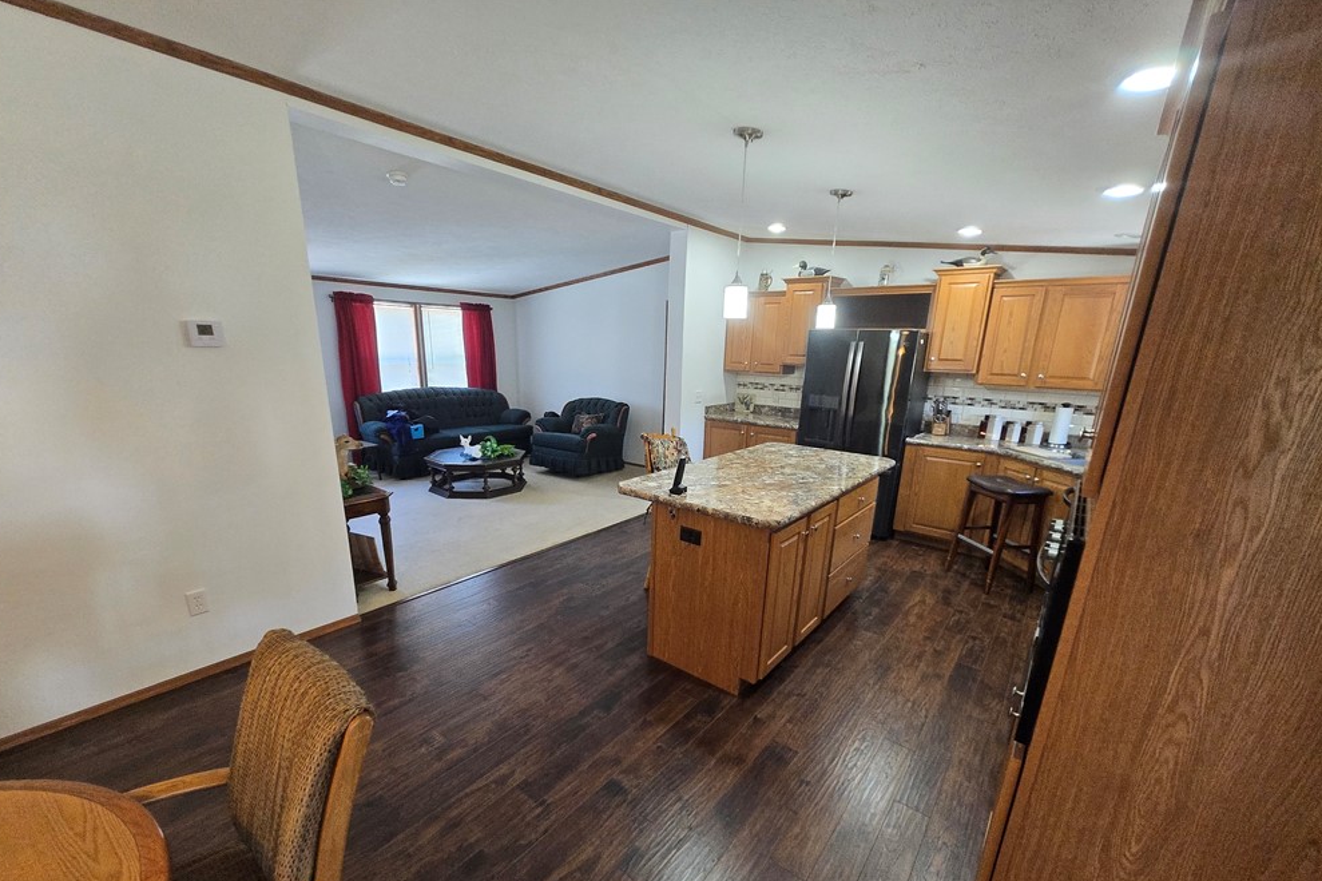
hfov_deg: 104.2
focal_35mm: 14
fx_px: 514
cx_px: 643
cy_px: 508
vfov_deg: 80.6
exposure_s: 1/60
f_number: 2.2
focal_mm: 1.7
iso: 320
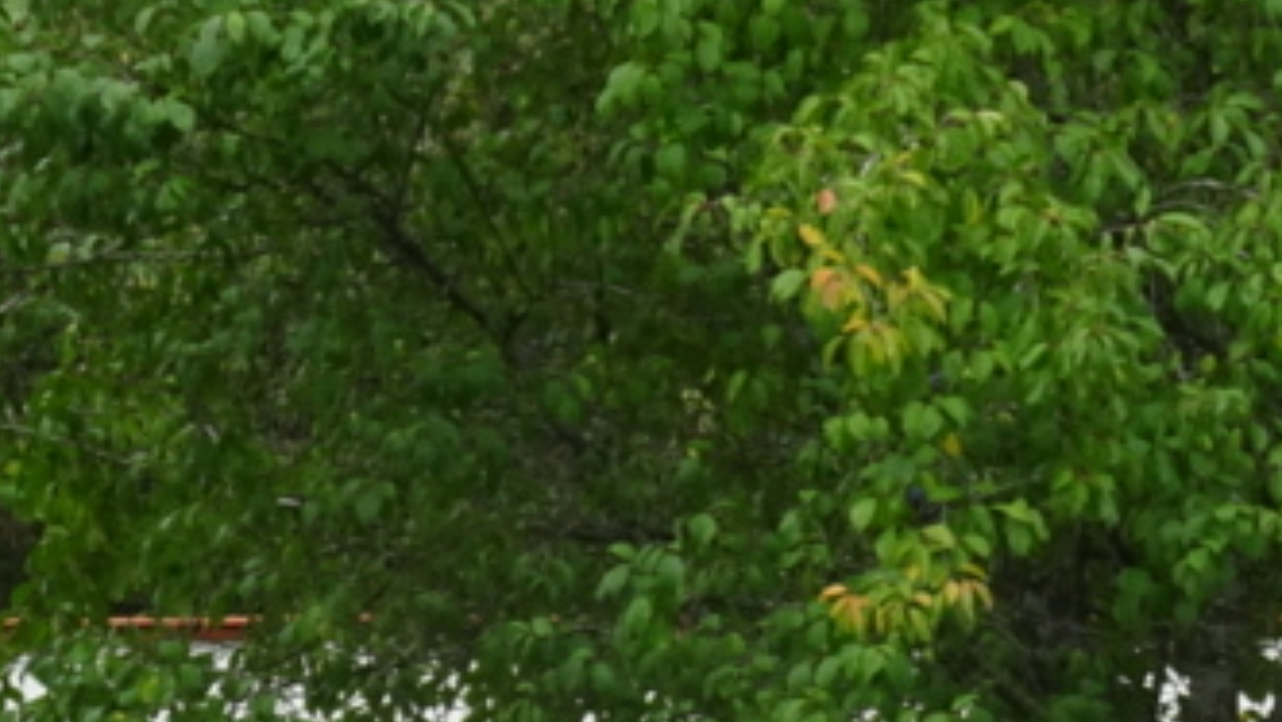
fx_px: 8025
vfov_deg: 5.0
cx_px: 745
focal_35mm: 236
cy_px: 1564
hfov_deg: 9.1
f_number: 4.5
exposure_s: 1/80
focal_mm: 8.51
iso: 80
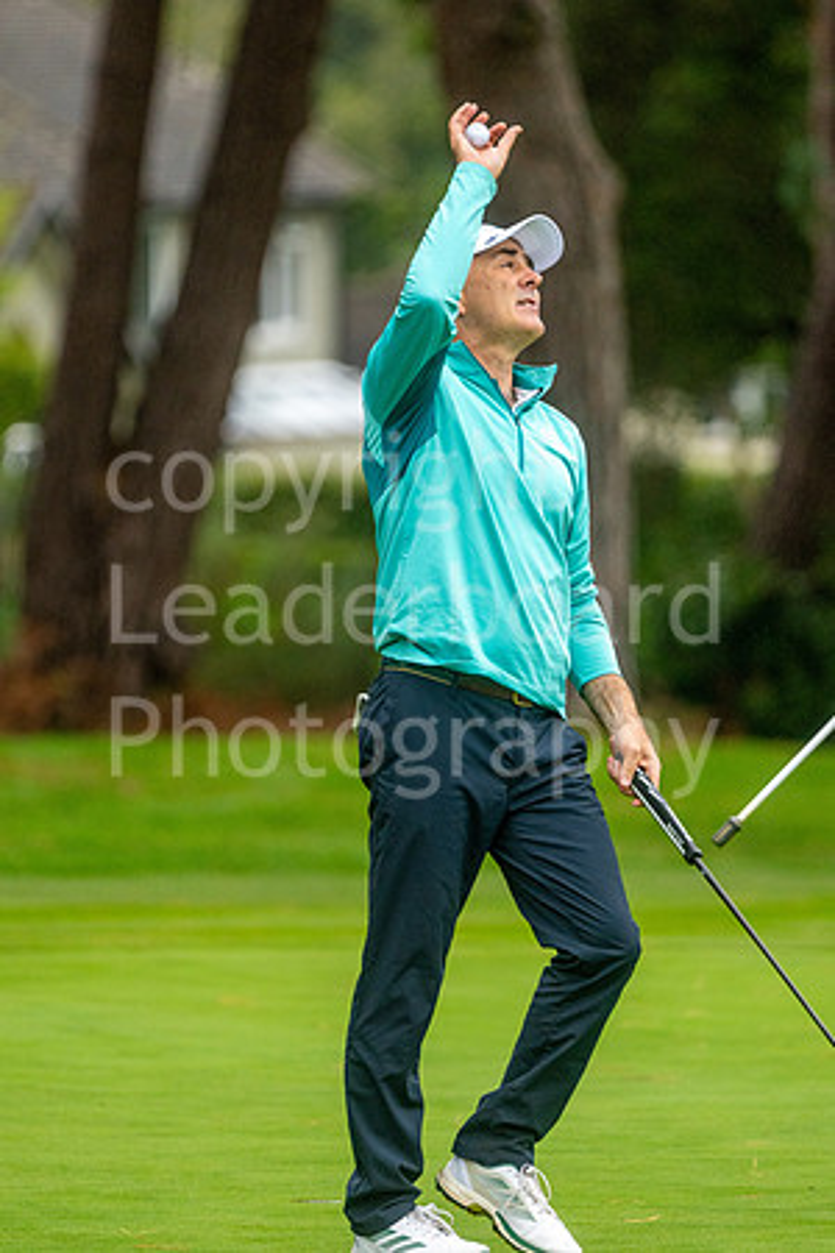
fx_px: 15655
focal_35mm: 450
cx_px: 418
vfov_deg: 4.6
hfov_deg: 3.1
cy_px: 626
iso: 800
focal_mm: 300
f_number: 4
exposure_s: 1/2500
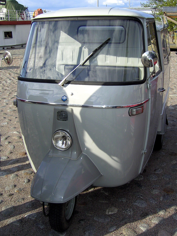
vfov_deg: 51.4
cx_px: 88
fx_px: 245
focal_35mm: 36
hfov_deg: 39.7
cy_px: 118
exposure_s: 1/296
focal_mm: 5.6
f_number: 4.8
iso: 50
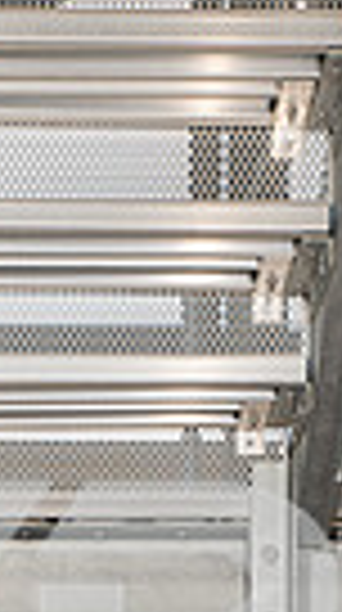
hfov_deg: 8.6
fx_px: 2252
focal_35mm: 139
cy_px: 940
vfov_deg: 14.4
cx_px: -4
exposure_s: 1/320
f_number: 7.1
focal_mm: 40
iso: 200
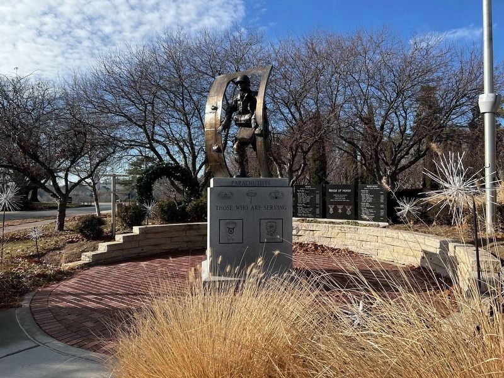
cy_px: 189
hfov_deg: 67.3
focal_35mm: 26
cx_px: 252
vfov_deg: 53.1
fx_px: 379
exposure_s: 1/2632
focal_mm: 5.7
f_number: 1.5
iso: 50
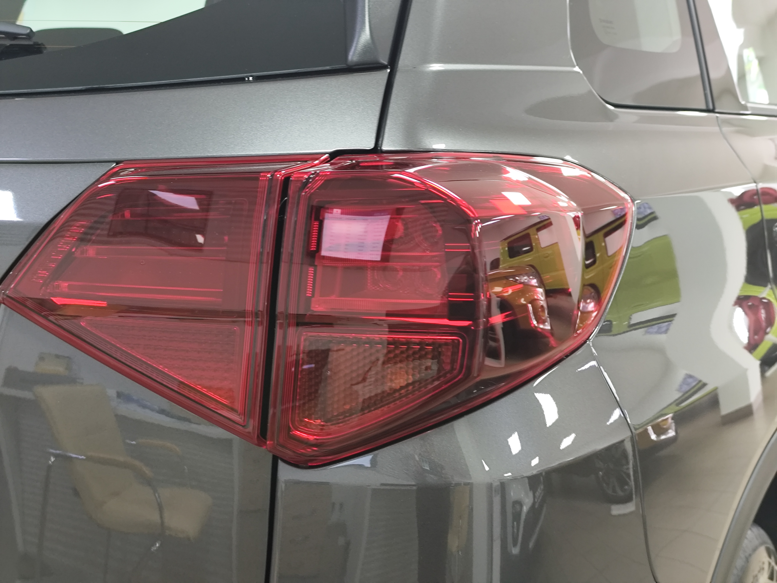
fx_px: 1033
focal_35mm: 46
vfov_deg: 31.5
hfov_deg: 41.2
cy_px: 292
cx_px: 388
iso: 400
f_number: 1.65
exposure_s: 1/25
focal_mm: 6.19
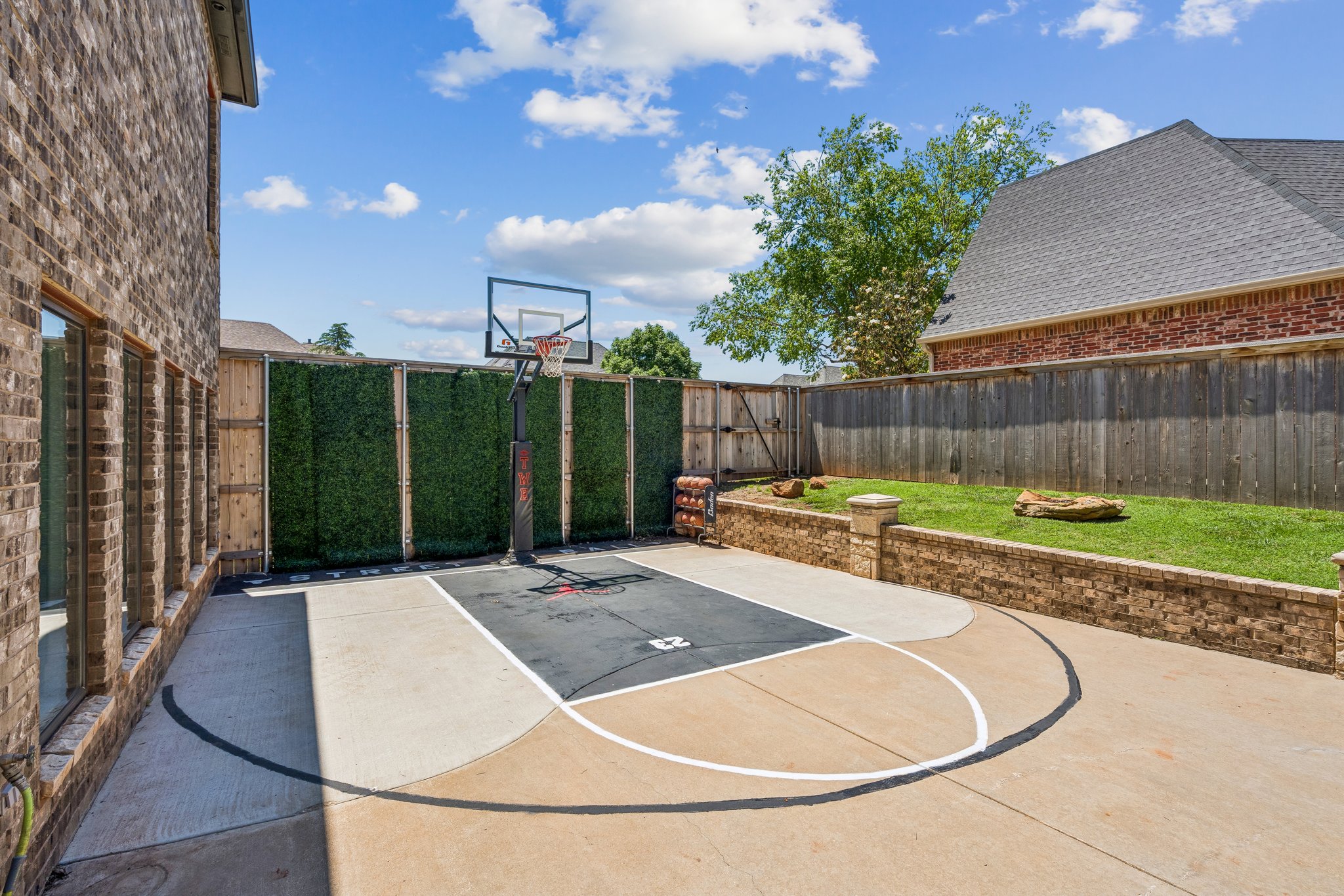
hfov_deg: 96.7
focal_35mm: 16
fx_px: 597
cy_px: 448
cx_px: 672
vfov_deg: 73.7
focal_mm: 16
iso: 200
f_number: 8
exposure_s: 1/500
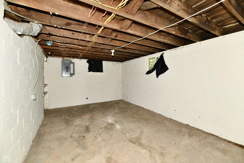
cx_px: 122
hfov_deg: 104.3
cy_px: 82
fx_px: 95
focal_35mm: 14
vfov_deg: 81.2
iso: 640
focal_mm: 14
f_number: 6.3
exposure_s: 1/60
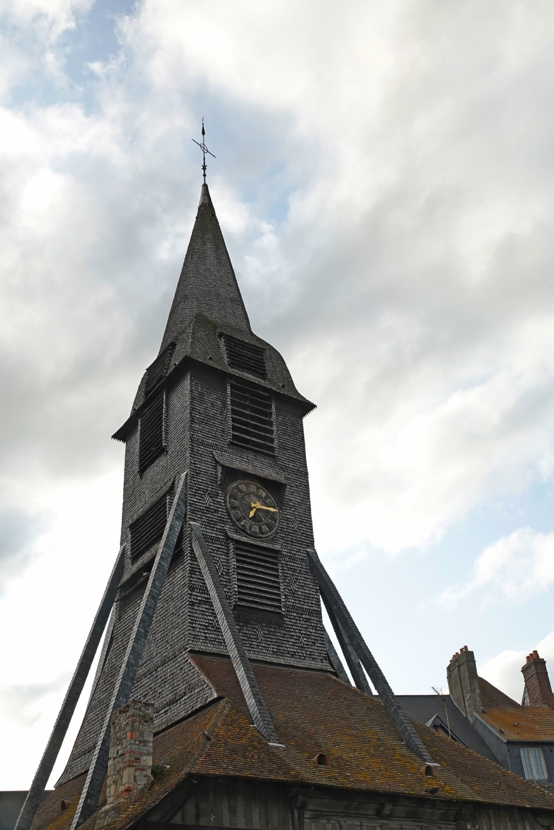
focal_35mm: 36
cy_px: 415
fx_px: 831
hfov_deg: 36.9
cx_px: 277
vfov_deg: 53.1
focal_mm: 13.31
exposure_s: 1/100
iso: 200
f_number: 8
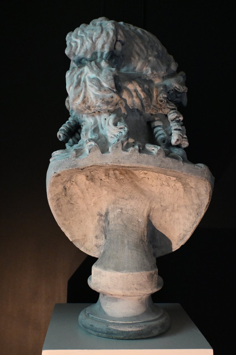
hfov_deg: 30.8
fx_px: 428
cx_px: 118
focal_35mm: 44
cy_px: 178
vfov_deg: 45.0
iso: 4500
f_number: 4.8
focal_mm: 29
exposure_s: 1/60
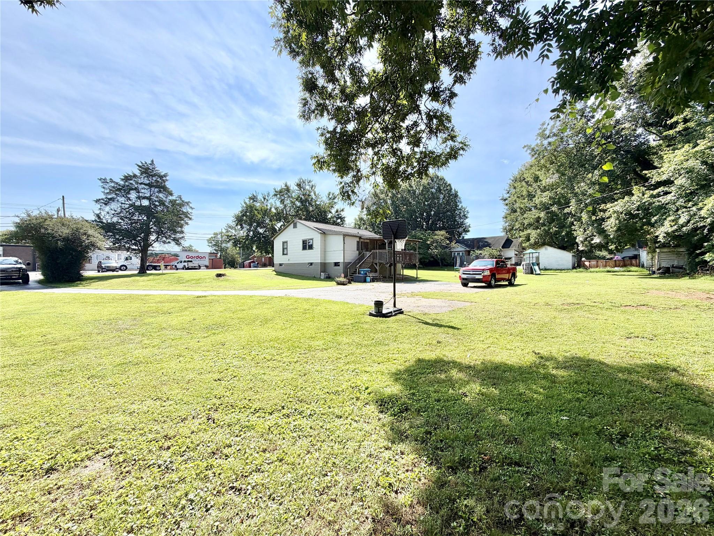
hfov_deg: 102.1
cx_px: 357
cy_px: 268
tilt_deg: +0.2
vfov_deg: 85.7
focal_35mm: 14
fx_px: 289
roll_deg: +1.1
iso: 20
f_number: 2.2
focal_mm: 2.22
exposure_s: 1/1001
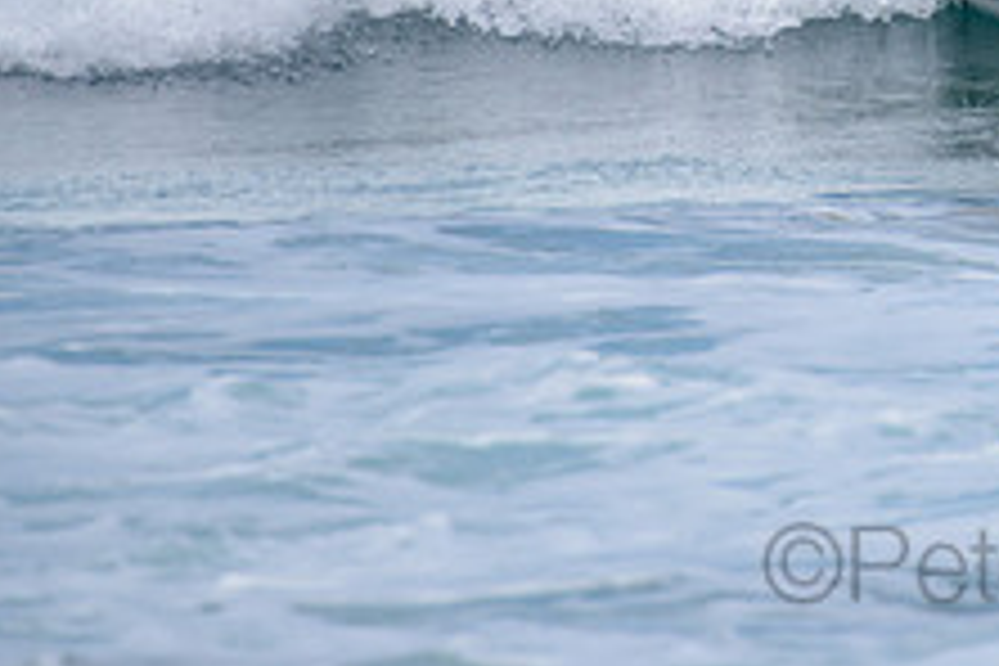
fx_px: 36211
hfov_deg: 1.6
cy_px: -182
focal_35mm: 1305
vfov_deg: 1.1
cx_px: 1112
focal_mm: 500
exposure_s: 1/2500
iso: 250
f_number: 6.3
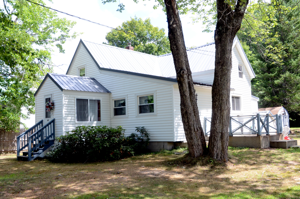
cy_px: 100
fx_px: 312
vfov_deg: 35.3
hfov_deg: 51.4
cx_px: 150
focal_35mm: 38
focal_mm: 25
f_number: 8
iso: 500
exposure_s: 1/250
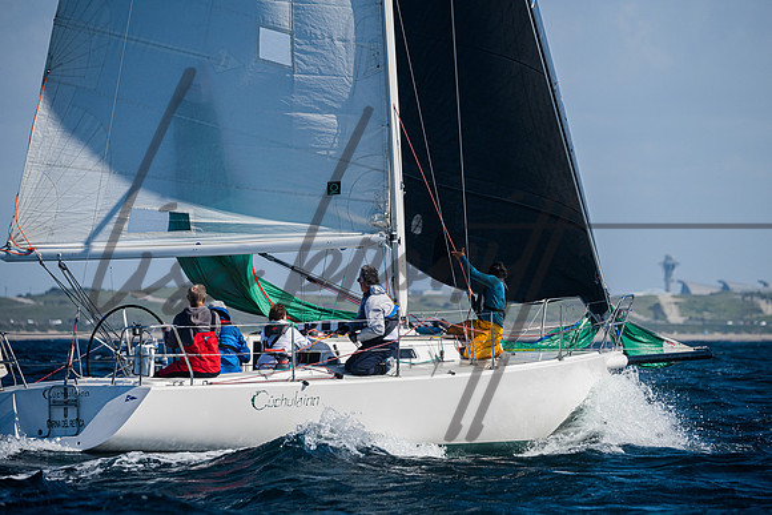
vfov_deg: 4.2
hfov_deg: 6.4
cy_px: 269
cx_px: 426
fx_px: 6949
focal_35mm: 324
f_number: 6.3
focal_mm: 290
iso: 400
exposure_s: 1/6400
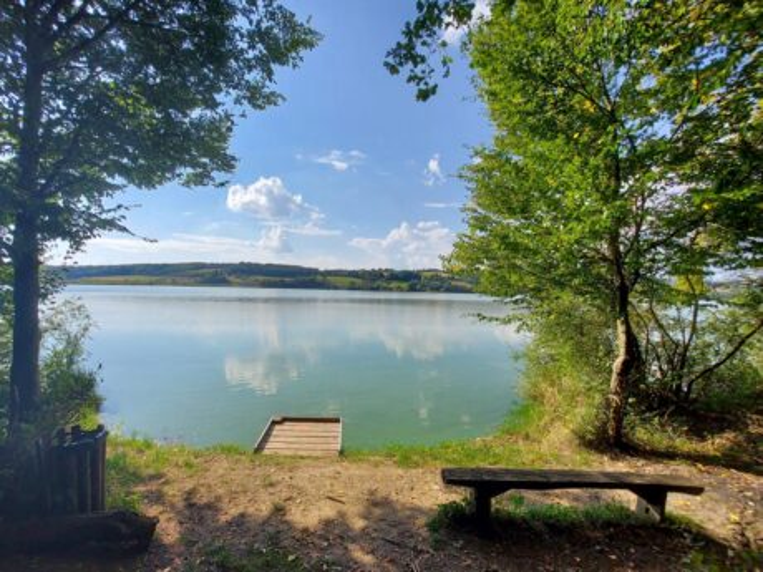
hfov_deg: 106.2
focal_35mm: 13
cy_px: 286
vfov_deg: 89.9
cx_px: 382
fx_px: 287
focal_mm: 1.74
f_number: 2.2
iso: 50
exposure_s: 1/2148
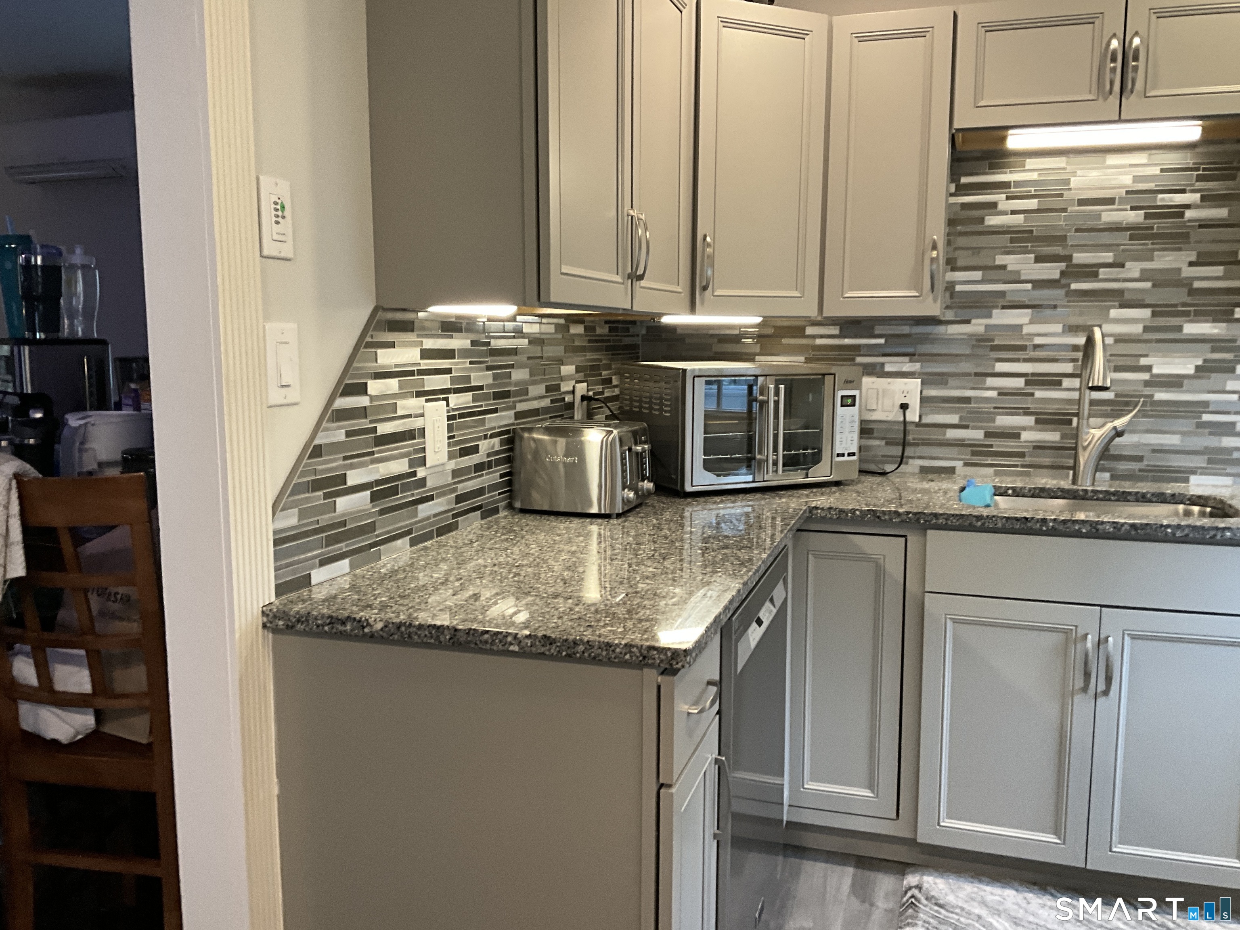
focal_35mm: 29
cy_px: 465
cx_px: 620
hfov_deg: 61.7
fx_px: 1039
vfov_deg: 48.2
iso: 125
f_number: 1.8
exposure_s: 1/60
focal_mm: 3
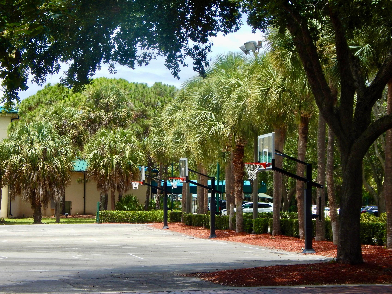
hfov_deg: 21.1
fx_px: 1053
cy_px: 147
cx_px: 196
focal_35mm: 93
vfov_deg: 15.9
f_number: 4.4
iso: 125
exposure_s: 1/800
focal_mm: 16.6
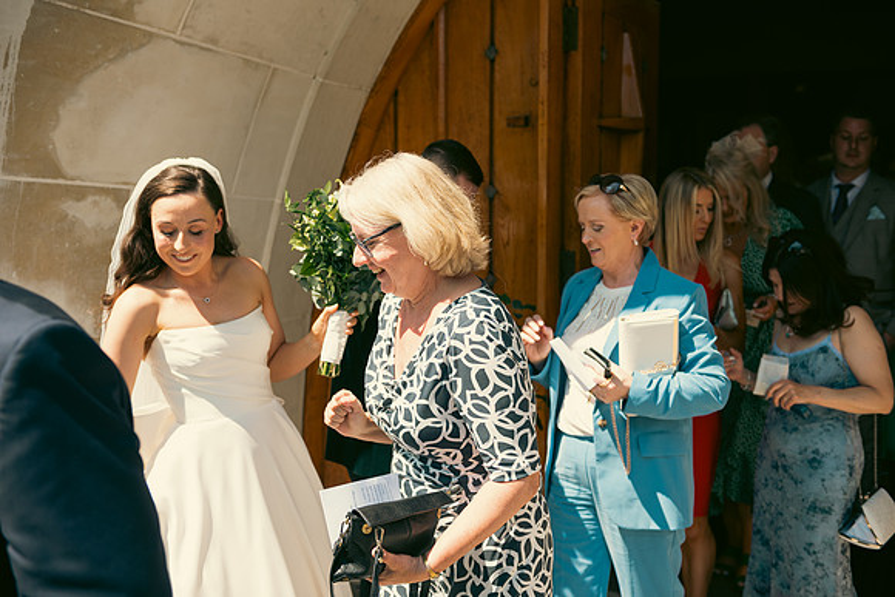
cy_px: 298
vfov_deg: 33.4
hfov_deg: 48.4
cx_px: 448
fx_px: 995
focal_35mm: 40
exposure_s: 1/640
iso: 100
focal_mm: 40
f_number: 3.5
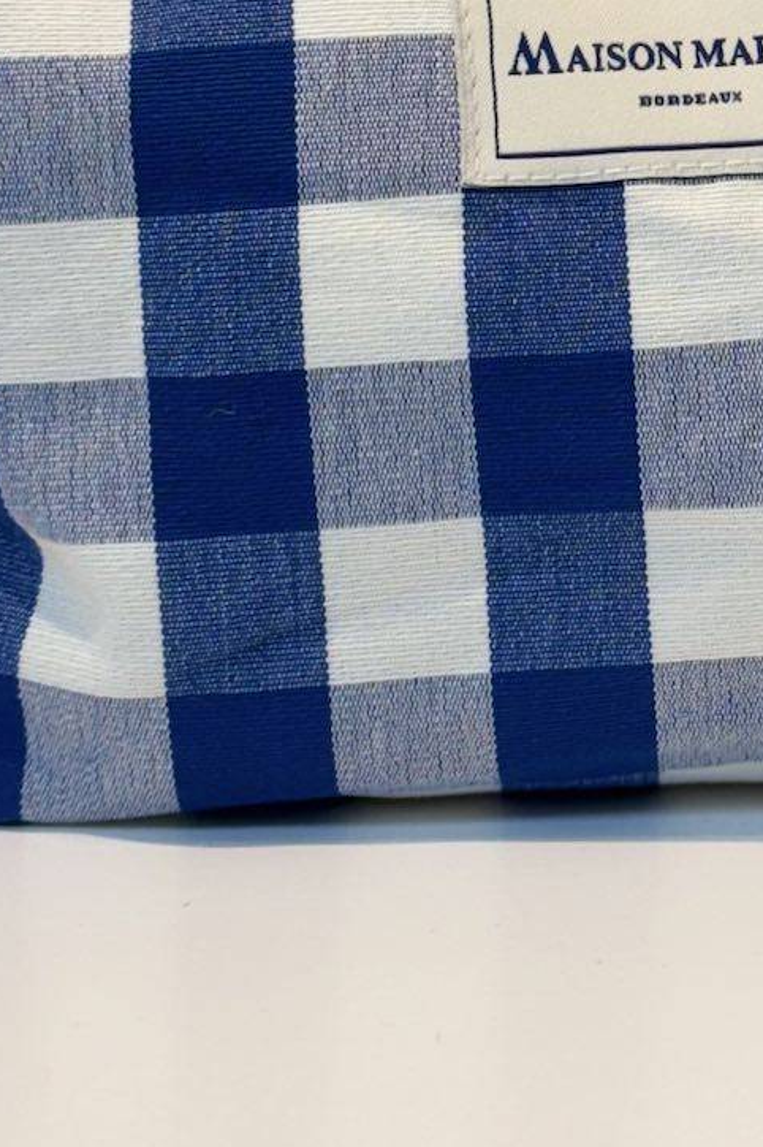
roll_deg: -0.2
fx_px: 4391
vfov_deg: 14.7
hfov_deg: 9.9
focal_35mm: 138
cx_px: 772
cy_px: 87
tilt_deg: -7.3
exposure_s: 1/100
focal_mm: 6.76
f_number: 1.78
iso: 50
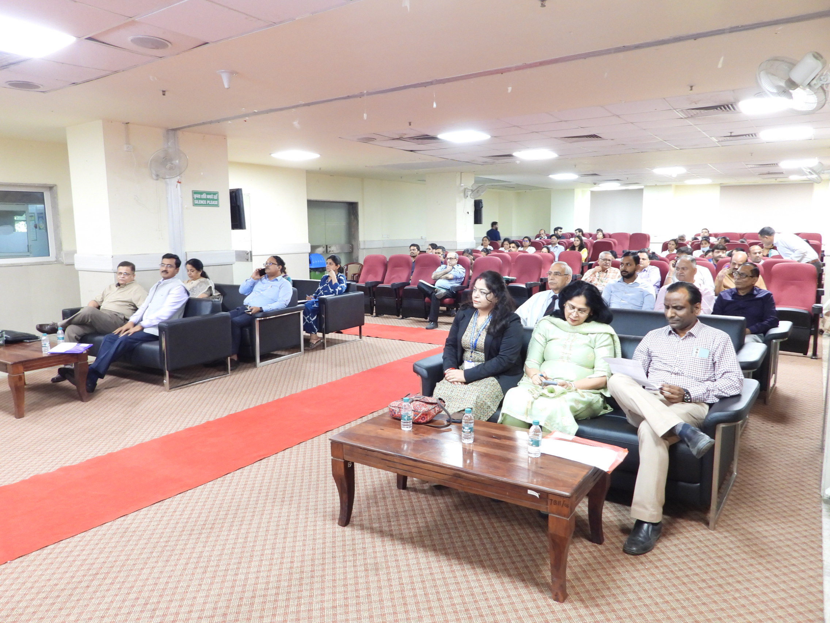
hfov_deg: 71.6
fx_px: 575
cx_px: 415
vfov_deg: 56.8
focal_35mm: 24
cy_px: 312
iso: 400
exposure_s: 1/10
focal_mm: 4.3
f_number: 2.8
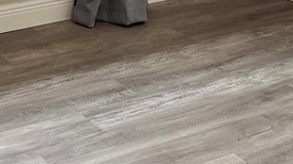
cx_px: 17
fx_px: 823
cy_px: -117
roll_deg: +0.0
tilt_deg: -10.9
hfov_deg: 19.7
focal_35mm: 106
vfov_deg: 10.8
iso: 100
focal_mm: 5.1
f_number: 1.6
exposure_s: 1/120
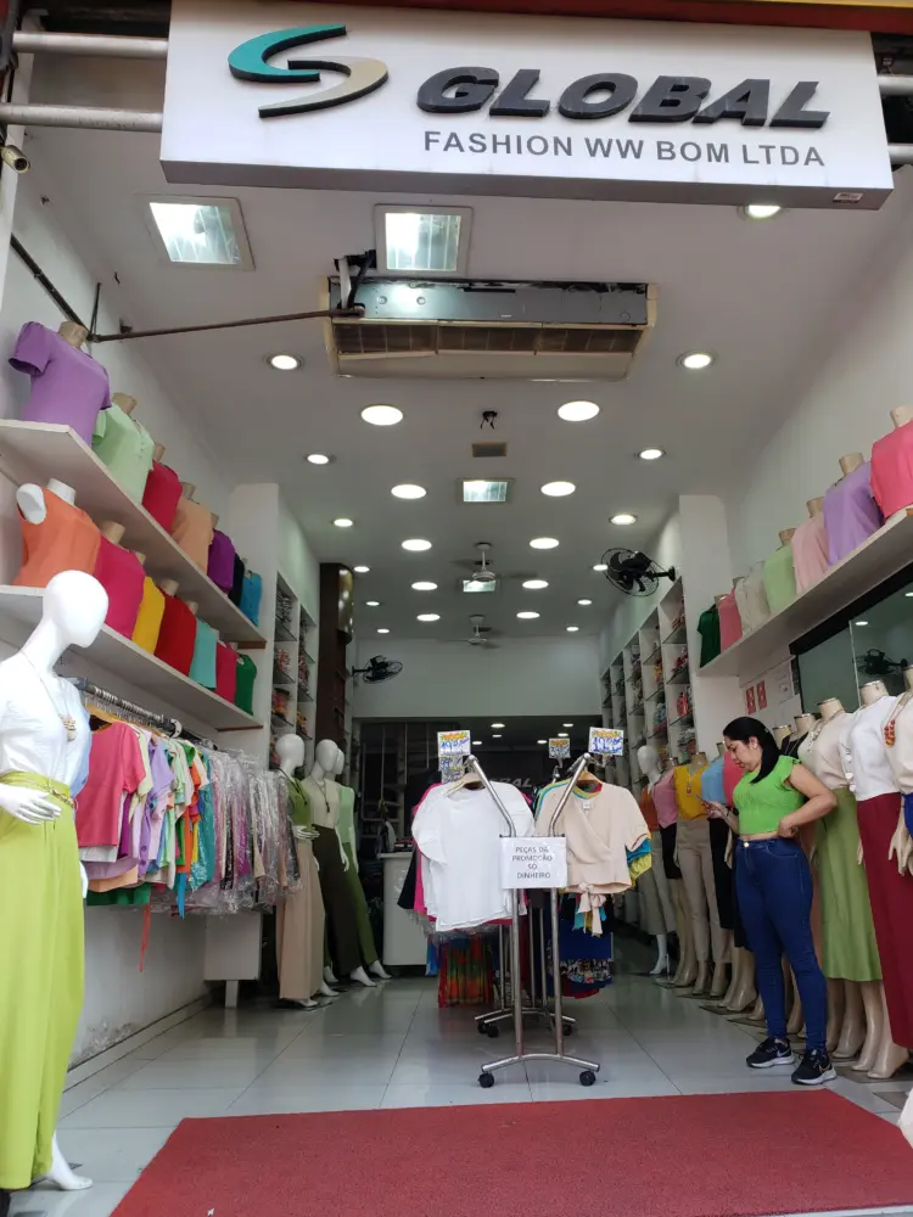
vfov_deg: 67.3
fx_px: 914
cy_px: 608
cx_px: 456
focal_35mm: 26
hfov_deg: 53.1
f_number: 2.4
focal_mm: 4.3
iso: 50
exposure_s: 1/120
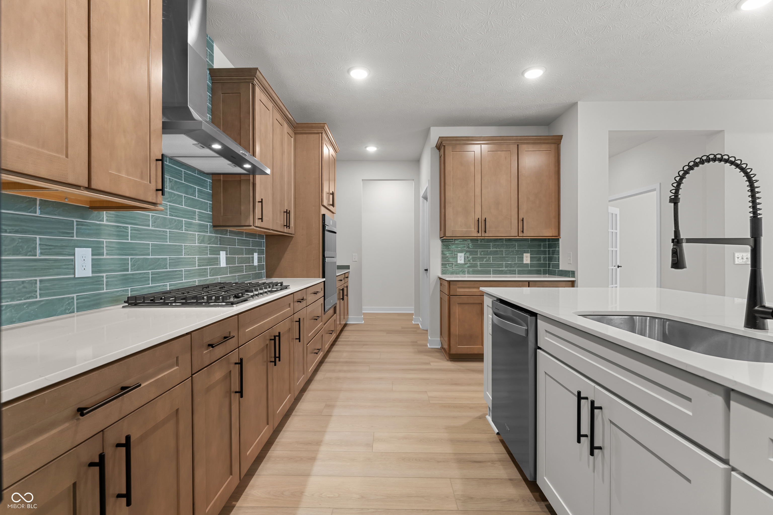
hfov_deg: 96.0
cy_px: 258
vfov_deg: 73.1
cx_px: 386
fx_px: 348
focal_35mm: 16
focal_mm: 16.2
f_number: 6.3
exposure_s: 1/4
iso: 400
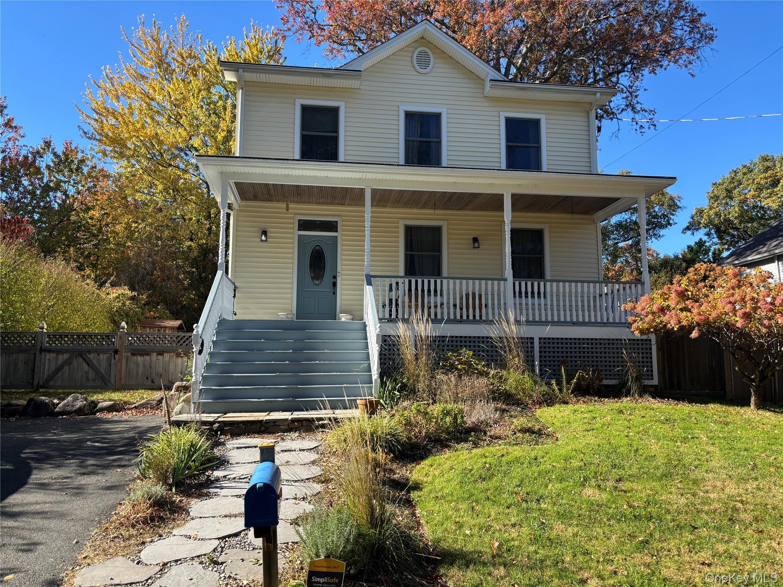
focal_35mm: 26
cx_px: 392
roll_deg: -0.3
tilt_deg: +7.2
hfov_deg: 67.3
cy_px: 294
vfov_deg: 53.1
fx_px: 588
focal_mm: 5.96
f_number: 1.6
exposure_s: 1/1178
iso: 50
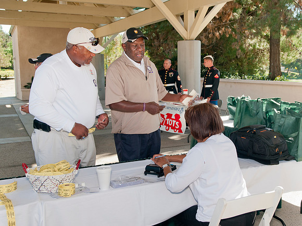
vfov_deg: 36.0
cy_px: 110
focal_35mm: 40
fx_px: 349
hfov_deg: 46.7
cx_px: 175
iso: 200
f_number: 5
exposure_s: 1/100
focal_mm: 24
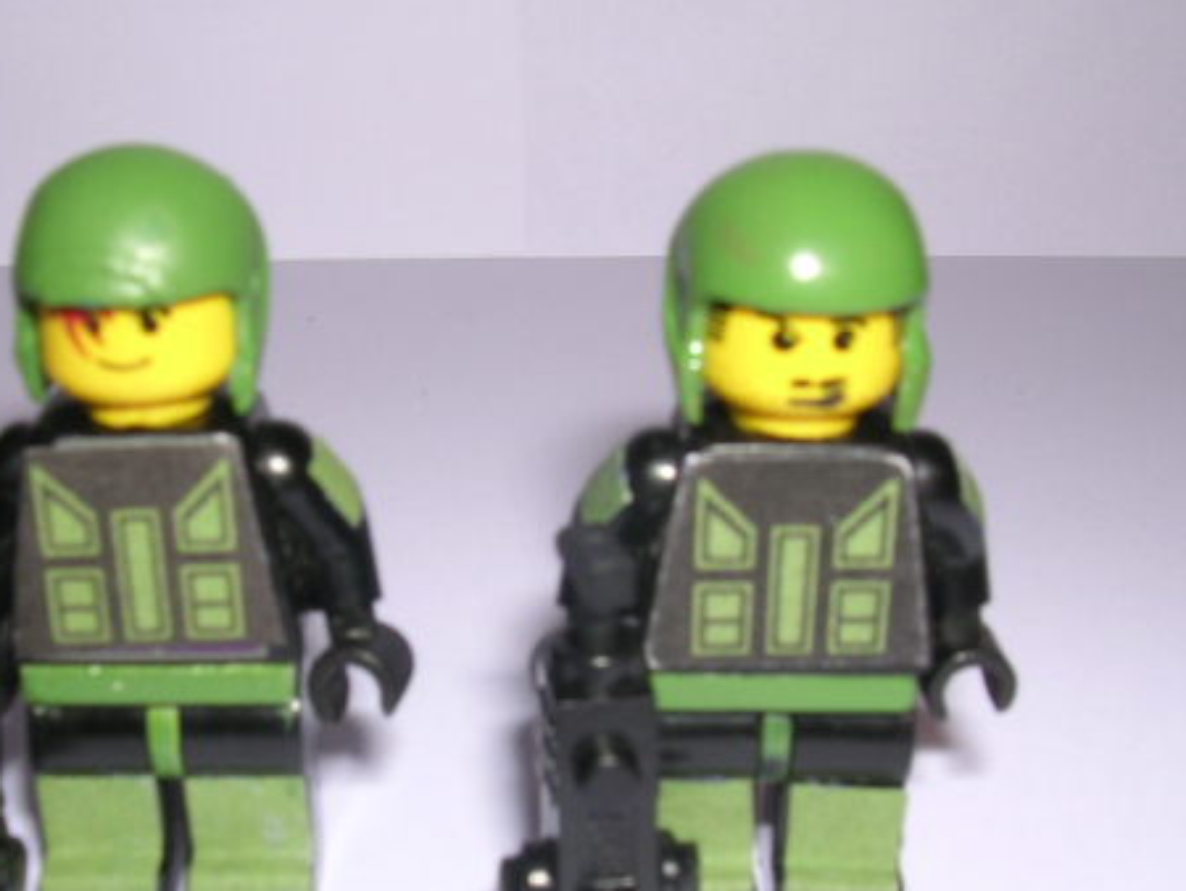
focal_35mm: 54
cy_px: 522
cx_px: 472
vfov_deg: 27.0
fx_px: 1851
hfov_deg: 35.4
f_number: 5.6
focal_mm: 5.8
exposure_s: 1/60.1
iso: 100
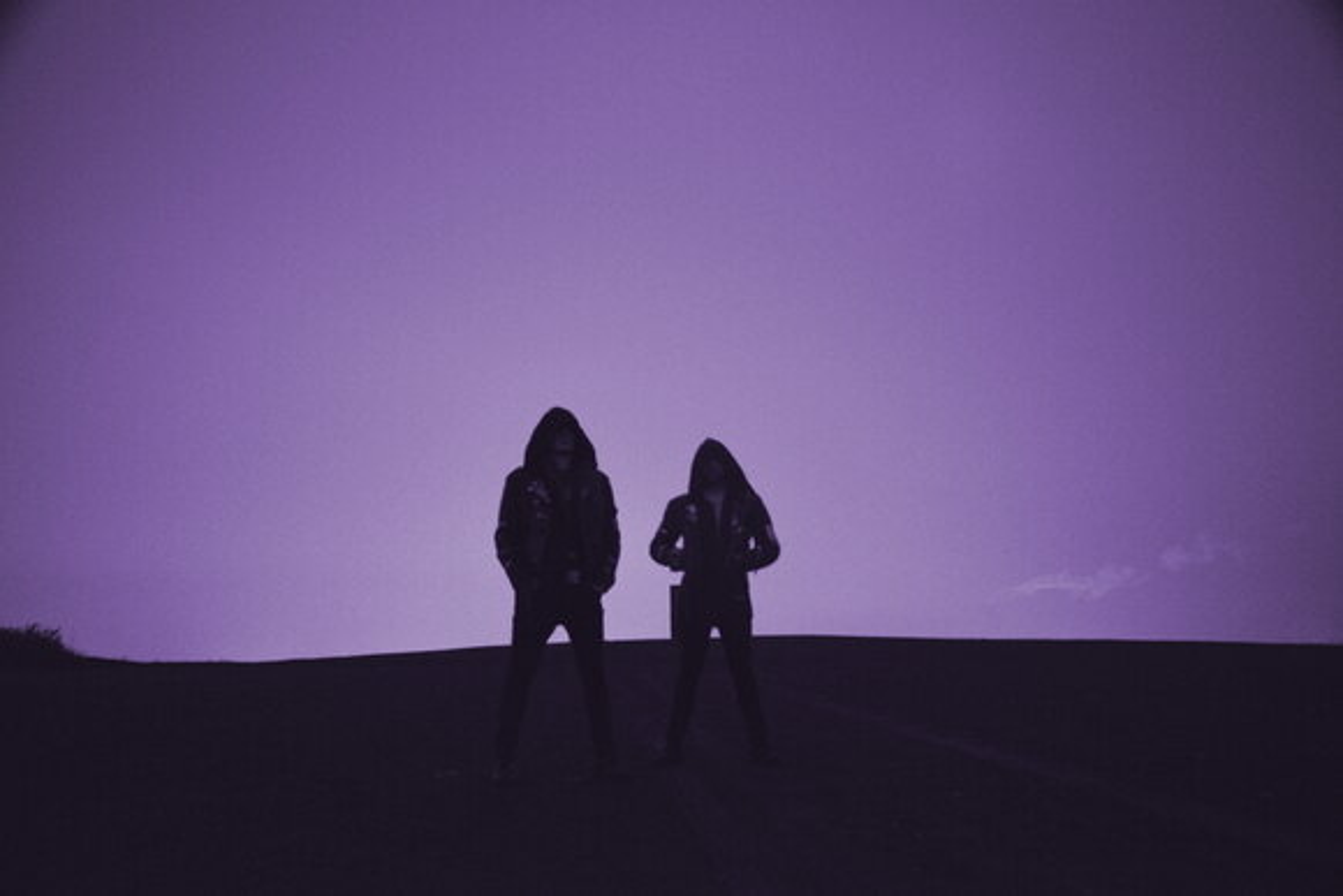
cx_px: 672
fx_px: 1007
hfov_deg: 67.4
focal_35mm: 27
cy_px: 448
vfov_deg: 48.0
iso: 6400
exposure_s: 1/3
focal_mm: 18
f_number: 3.5
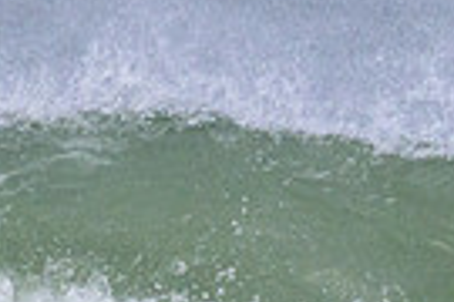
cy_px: 461
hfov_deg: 0.6
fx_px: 43391
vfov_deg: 0.4
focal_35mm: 3441
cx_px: 488
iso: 2500
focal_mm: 800
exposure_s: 1/2000
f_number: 11
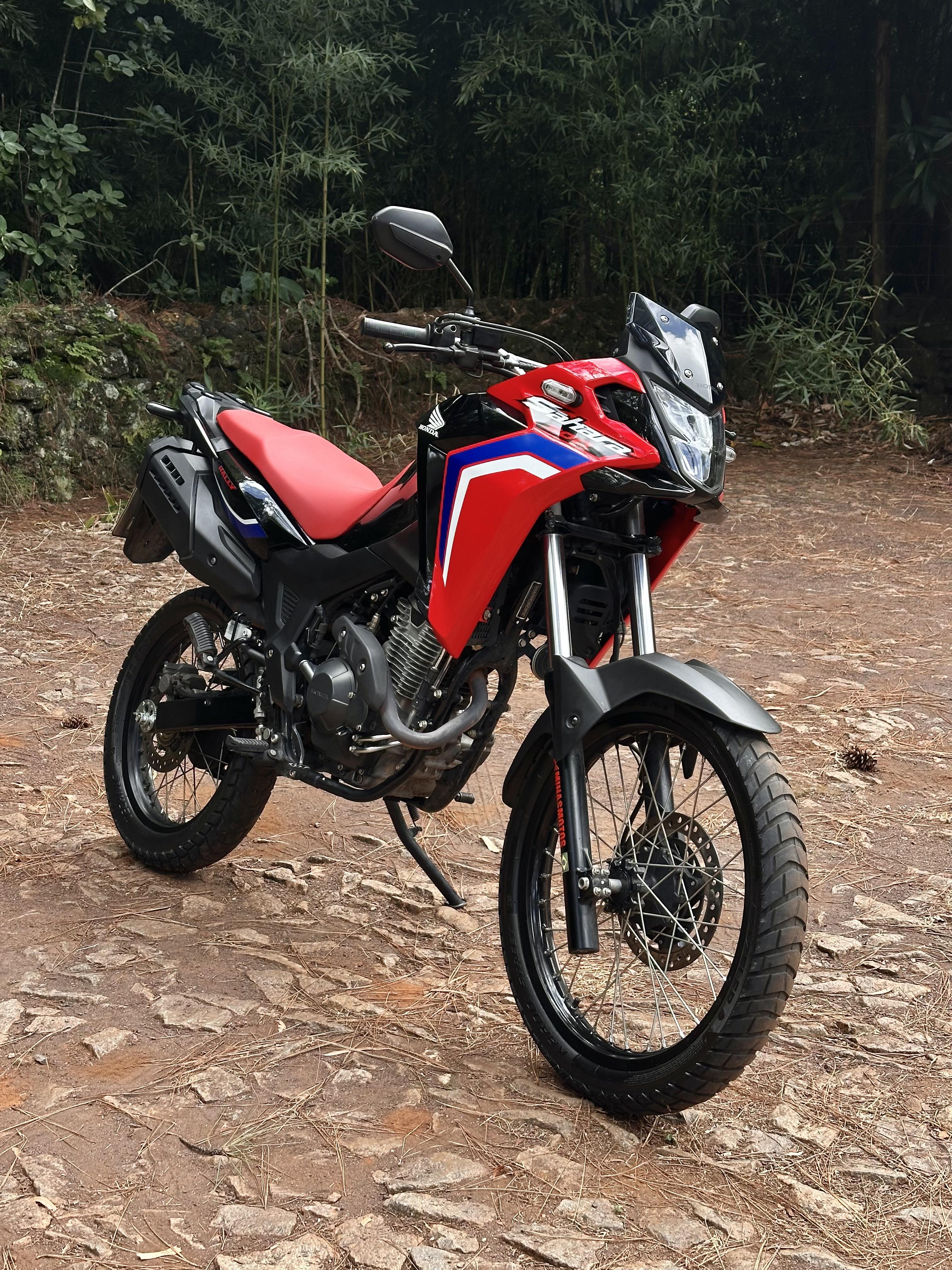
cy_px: 635
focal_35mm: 48
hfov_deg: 30.3
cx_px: 476
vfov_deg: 39.7
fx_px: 1760
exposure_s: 1/422
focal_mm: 6.86
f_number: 1.78
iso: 64
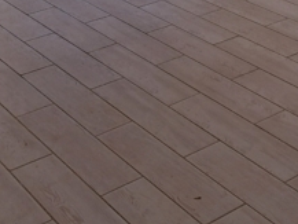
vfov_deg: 16.0
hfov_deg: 23.8
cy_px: -144
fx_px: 706
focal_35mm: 82
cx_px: 175
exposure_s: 1/523
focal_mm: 5.23
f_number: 1.8
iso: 50
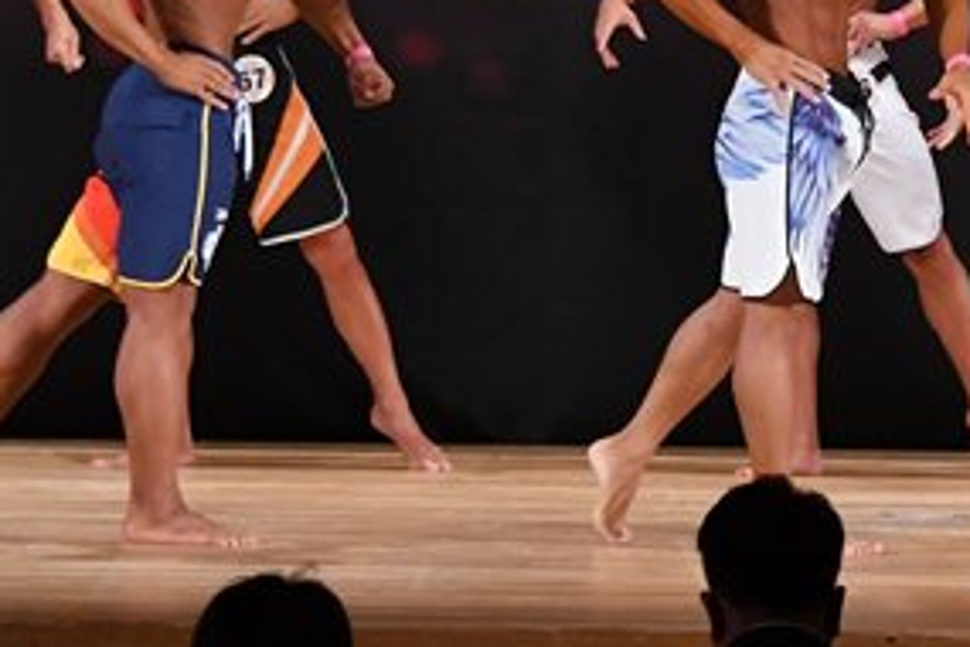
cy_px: 194
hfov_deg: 5.1
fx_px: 10777
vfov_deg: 3.4
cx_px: 1183
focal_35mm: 400
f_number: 5.6
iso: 3200
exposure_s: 1/400
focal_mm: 98
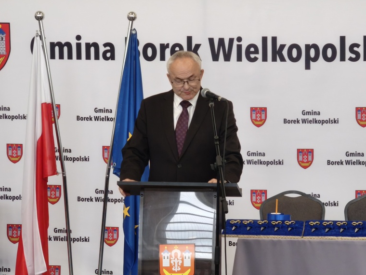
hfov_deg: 12.3
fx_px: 1702
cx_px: 214
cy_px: 165
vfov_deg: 9.2
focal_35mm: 161
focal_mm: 8.8
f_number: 2
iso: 400
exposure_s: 1/99.9
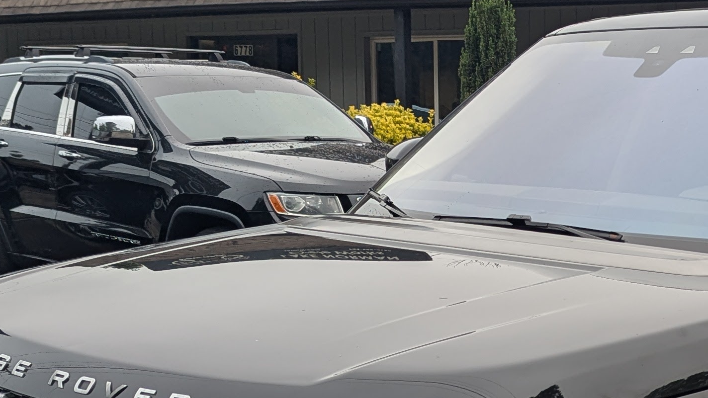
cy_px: 329
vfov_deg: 16.0
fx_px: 1408
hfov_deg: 27.6
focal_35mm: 75
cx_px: 573
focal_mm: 6.81
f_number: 1.85
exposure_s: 1/317
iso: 47
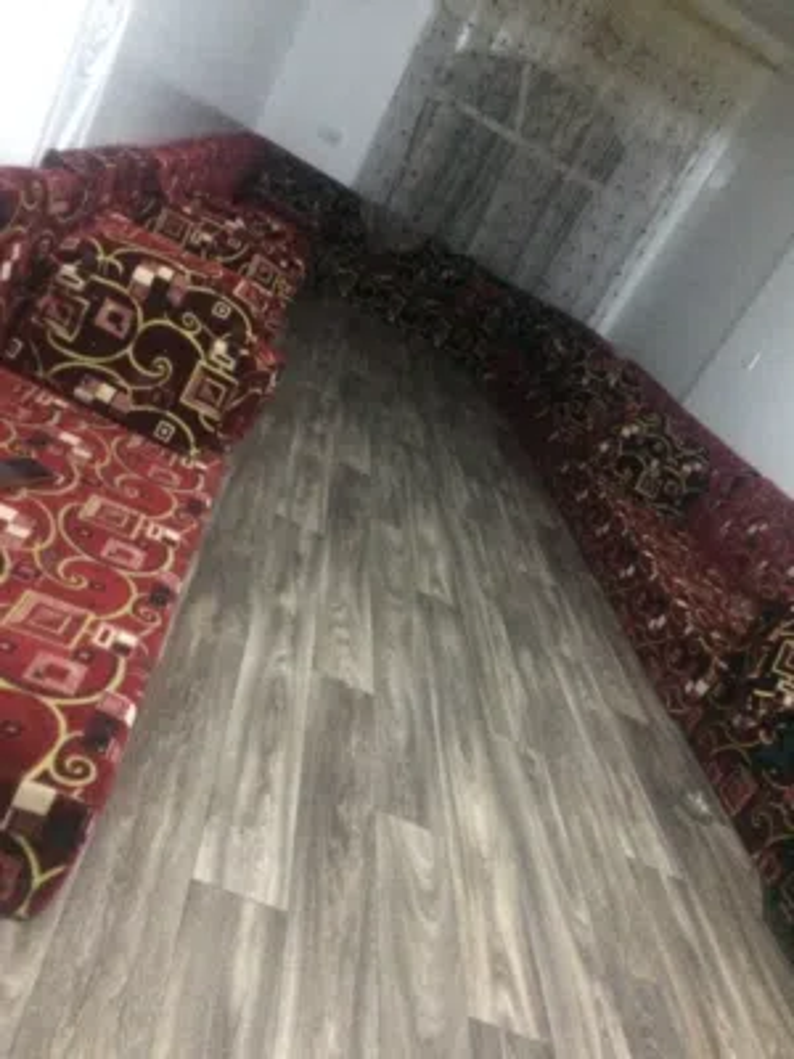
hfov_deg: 48.2
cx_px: 397
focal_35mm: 29
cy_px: 530
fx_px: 887
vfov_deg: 61.7
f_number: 2.2
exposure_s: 1/17
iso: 640
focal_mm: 4.15
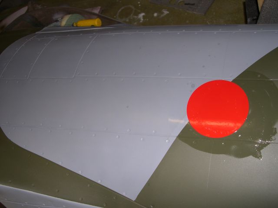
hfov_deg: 49.0
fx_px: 305
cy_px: 104
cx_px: 139
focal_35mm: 38
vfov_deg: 37.7
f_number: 7.6
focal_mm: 8
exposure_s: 1/30
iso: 100
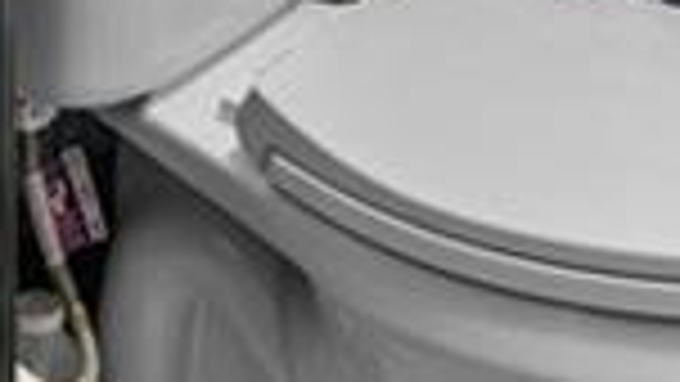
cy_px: -899
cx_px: 338
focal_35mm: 114
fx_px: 2056
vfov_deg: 8.3
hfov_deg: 18.8
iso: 1600
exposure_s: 1.3
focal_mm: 16
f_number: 8
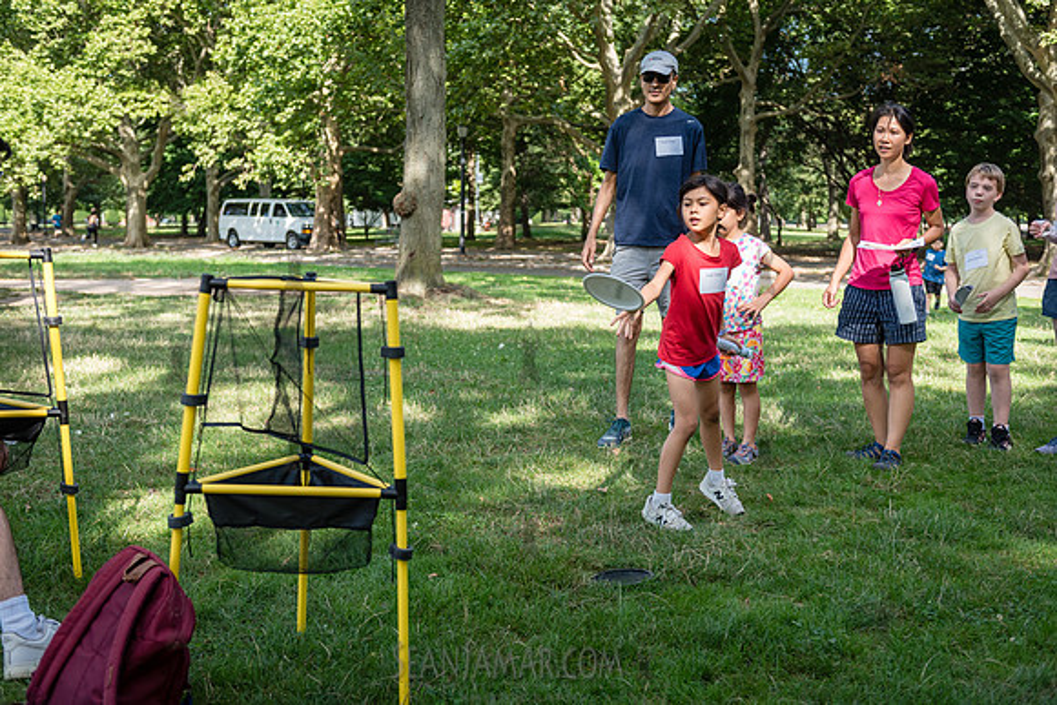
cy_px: 352
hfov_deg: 44.5
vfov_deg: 30.5
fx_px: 1292
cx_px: 528
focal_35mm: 44
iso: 200
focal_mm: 44
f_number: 3.2
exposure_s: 1/640
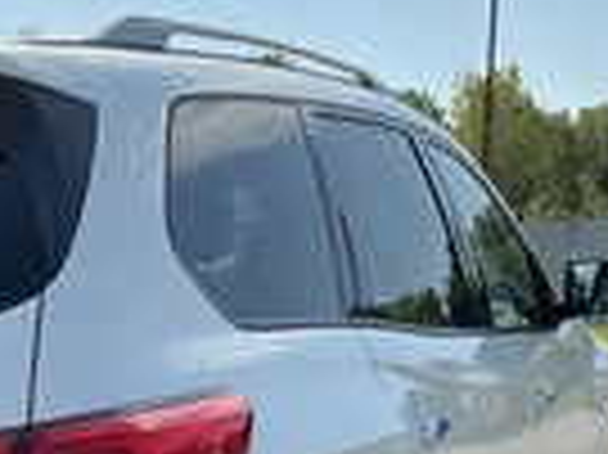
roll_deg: +1.0
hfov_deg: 22.1
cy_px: 530
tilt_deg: -9.1
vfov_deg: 17.0
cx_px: -90
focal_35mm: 83
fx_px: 1457
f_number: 1.8
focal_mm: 3
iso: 25
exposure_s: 1/1786
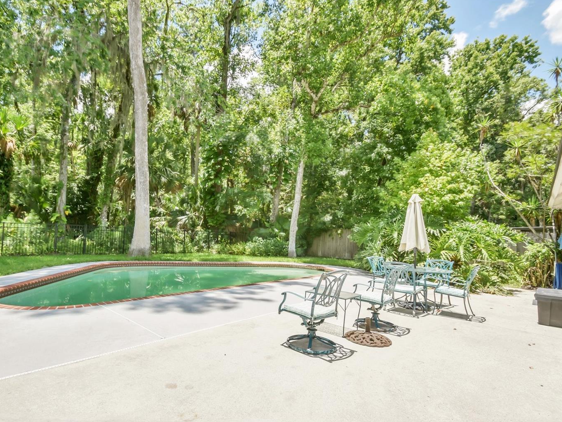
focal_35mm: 17
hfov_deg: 90.8
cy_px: 209
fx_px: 276
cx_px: 257
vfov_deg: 74.7
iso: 125
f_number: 7.1
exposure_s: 1/125
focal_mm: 10
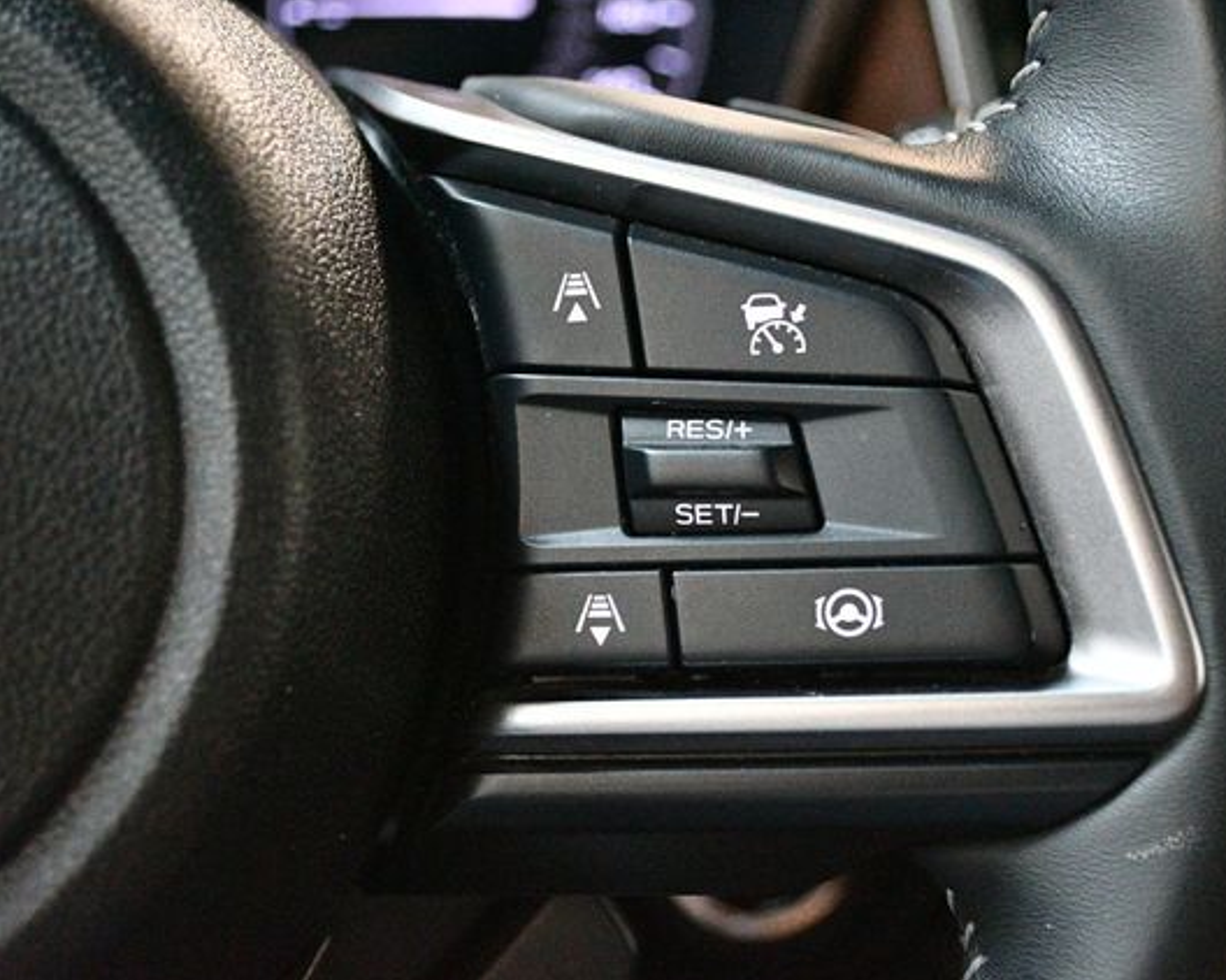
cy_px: 490
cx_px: 704
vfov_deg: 26.2
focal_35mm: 58
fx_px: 2104
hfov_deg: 32.4
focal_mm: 34
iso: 12800
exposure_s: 1/60
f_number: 5
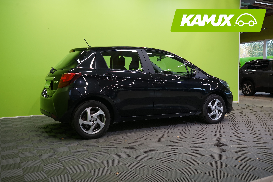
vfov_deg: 38.9
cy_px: 91
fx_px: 258
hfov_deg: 55.8
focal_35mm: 34
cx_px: 136
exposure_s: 1/30
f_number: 6.3
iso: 640
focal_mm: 34
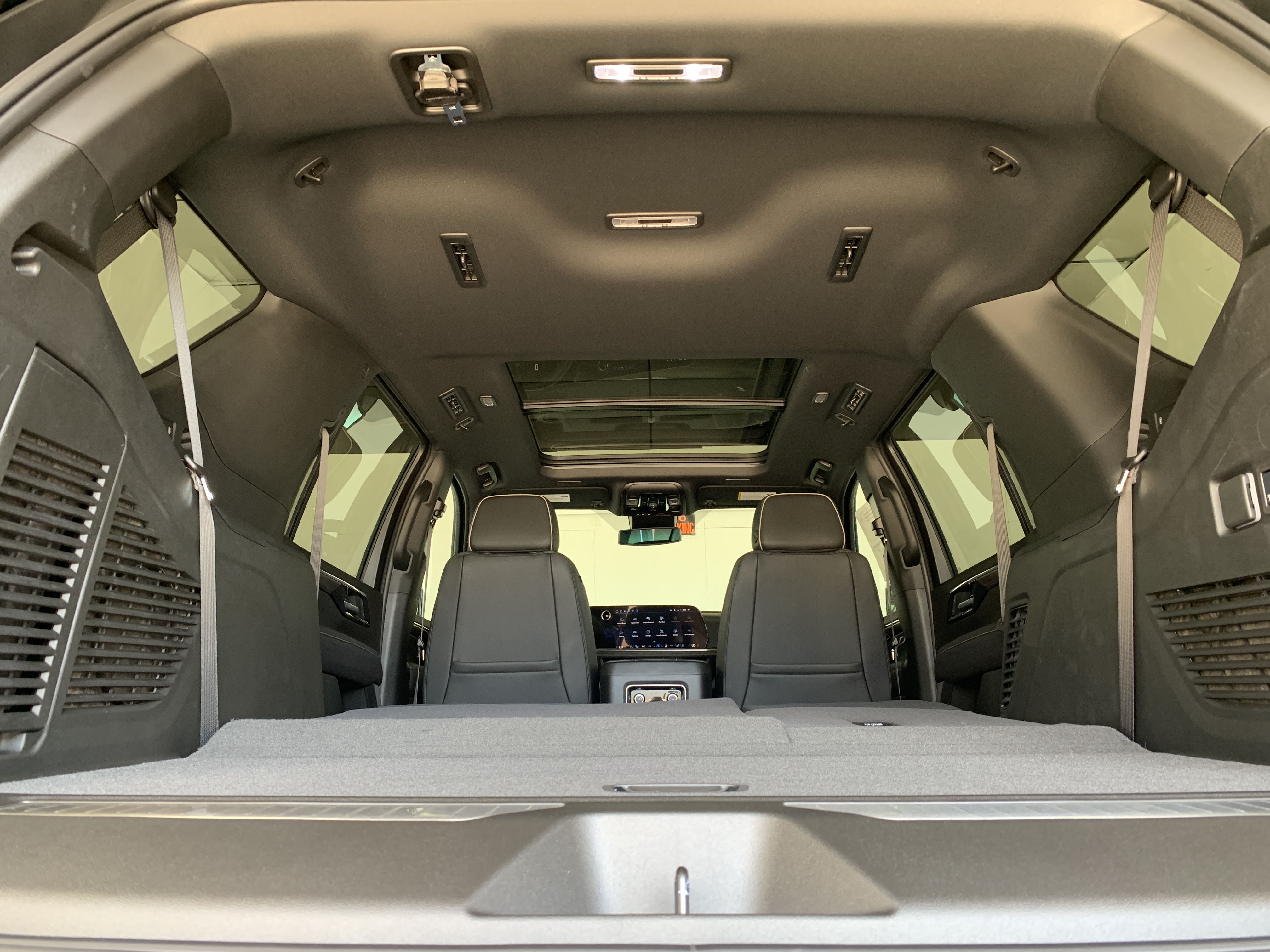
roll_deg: +2.1
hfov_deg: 67.3
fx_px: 954
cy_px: 476
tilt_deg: +13.1
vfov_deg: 53.1
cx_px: 635
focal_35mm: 26
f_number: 1.8
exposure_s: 1/60
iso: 125
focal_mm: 4.25
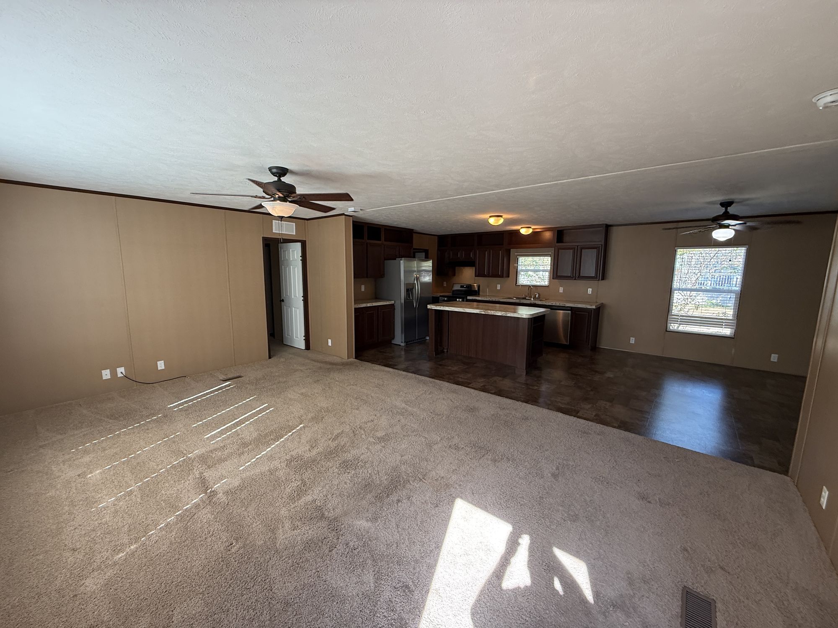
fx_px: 339
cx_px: 419
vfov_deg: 85.7
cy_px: 314
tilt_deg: -7.8
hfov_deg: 102.1
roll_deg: +0.0
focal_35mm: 14
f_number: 2.2
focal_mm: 2.22
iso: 200
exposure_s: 1/99
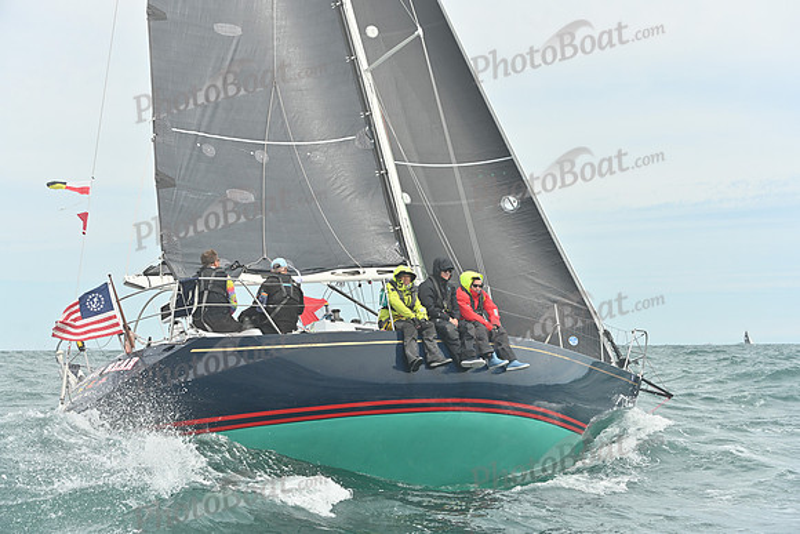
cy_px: 267
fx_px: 1556
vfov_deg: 19.5
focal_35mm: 70
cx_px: 400
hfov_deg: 28.8
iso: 320
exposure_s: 1/1250
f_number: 6.3
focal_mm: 70
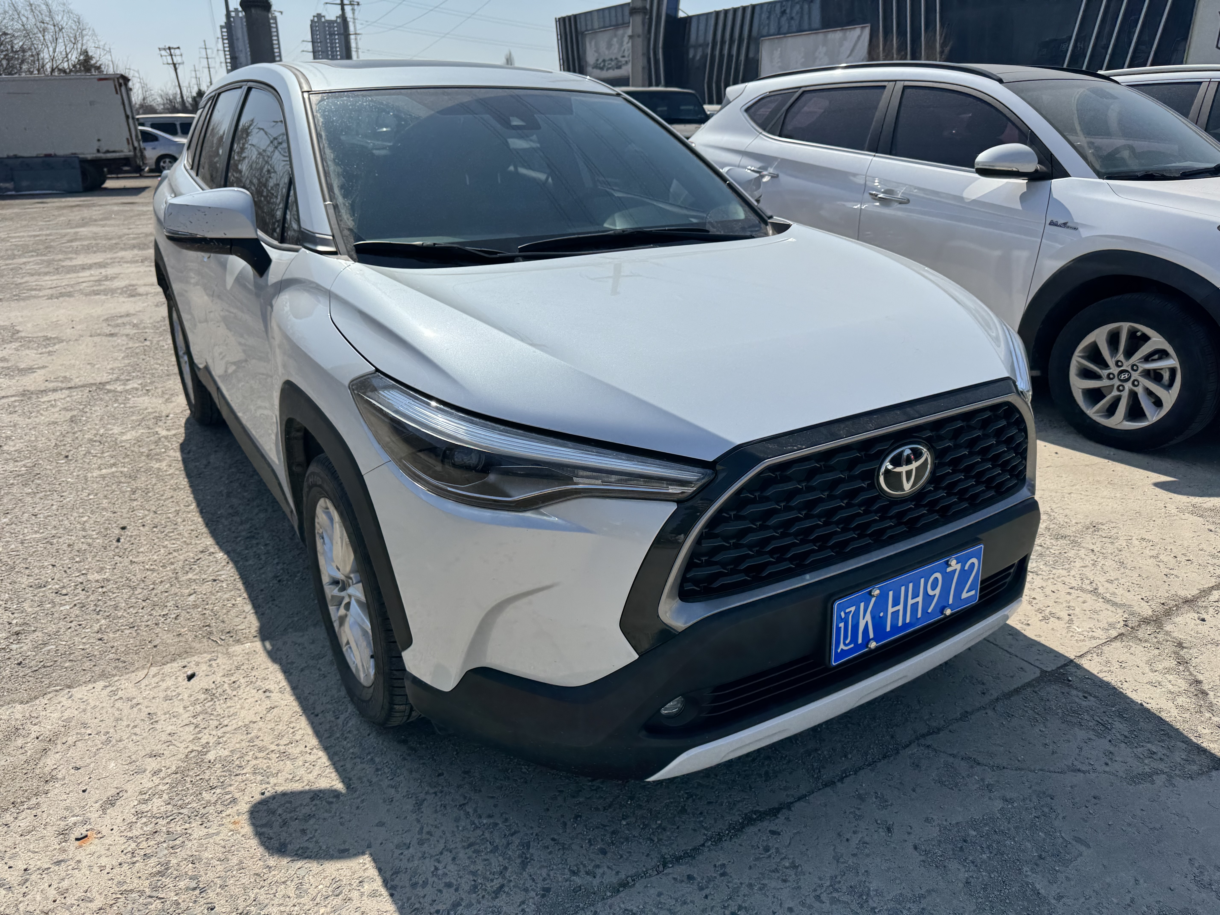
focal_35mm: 24
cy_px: 458
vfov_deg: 56.8
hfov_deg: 71.6
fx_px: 846
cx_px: 610
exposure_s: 1/7092
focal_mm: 6.76
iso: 80
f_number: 1.78
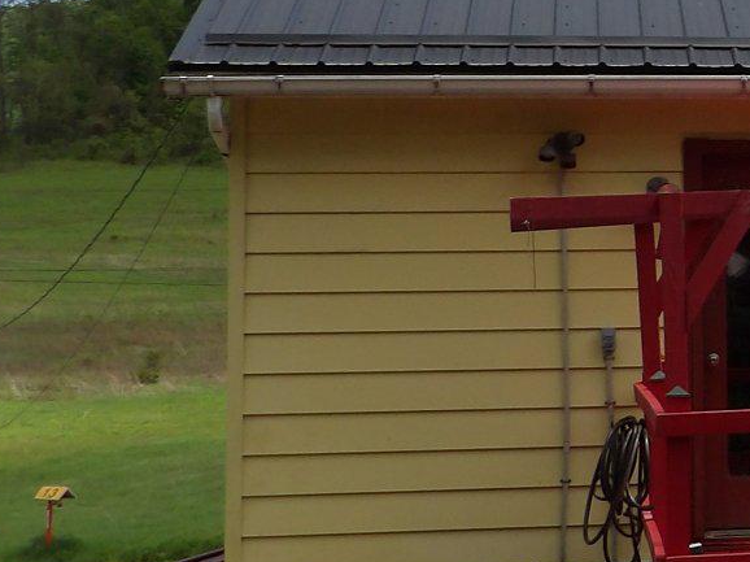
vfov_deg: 12.6
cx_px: 1205
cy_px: 77
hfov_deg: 15.3
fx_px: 2534
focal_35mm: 117
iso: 100
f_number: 3.1
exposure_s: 1/1235
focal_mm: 5.9
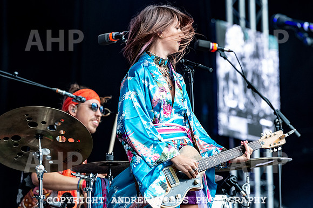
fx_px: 1929
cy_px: 104
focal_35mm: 222
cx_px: 156
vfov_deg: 6.2
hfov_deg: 9.3
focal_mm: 200
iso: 1100
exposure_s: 1/500
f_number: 4
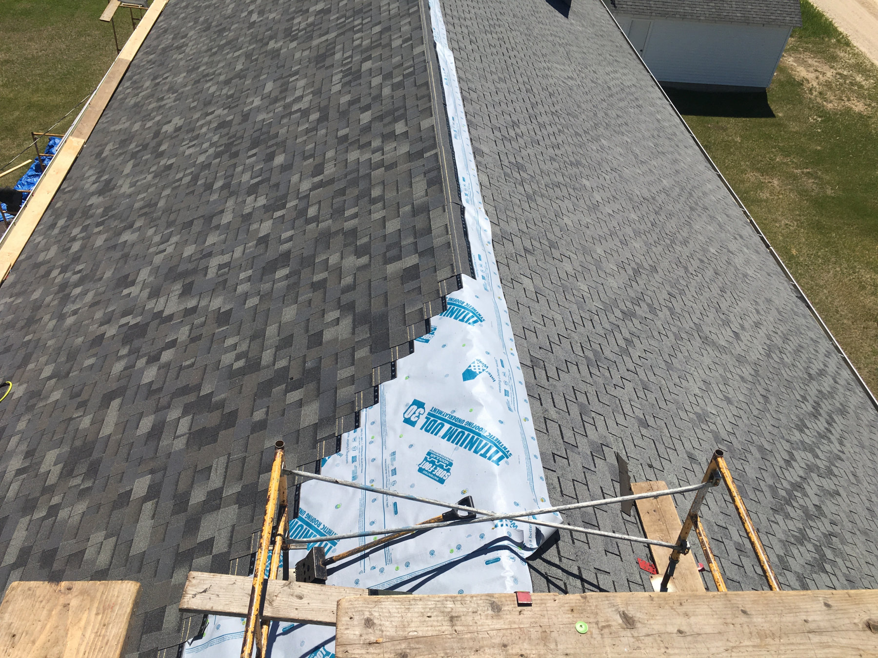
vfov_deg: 48.2
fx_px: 736
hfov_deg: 61.7
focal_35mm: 29
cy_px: 329
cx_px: 439
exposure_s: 1/2653
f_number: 2.2
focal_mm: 4.15
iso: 25
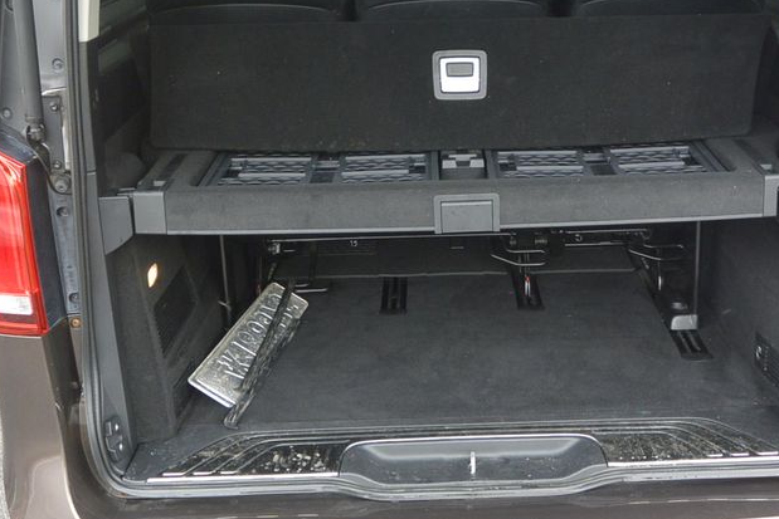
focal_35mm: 48
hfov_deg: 40.9
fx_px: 1039
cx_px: 469
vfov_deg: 28.0
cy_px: 183
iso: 250
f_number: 3.5
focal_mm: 11
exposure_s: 1/125
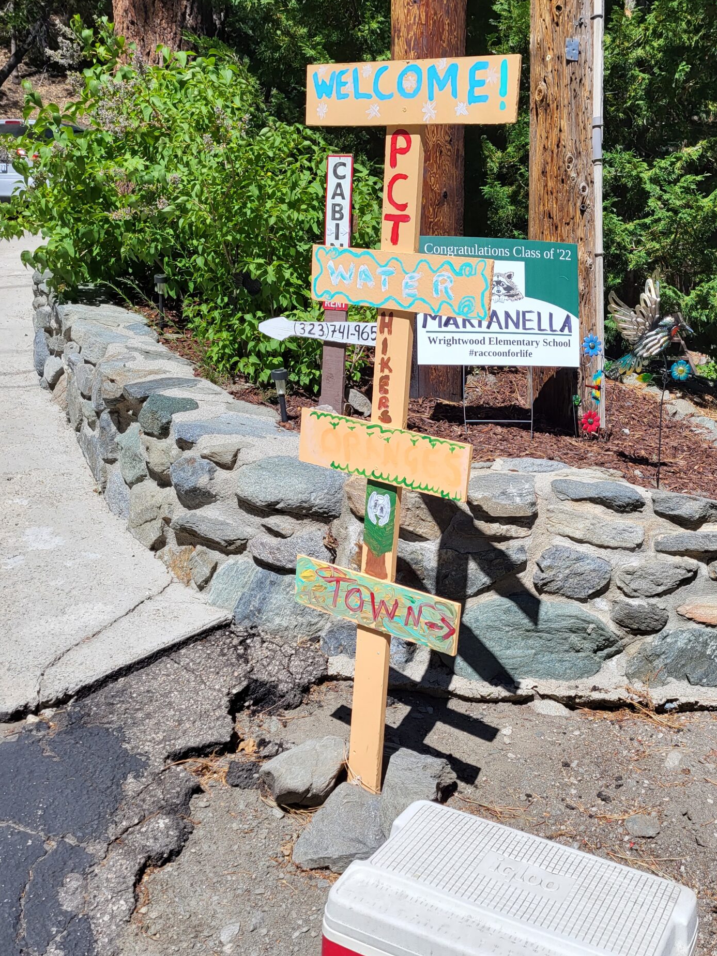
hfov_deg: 39.2
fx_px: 994
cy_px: 518
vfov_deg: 51.3
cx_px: 479
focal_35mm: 36
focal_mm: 5.4
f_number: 1.8
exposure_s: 1/2929
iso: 40
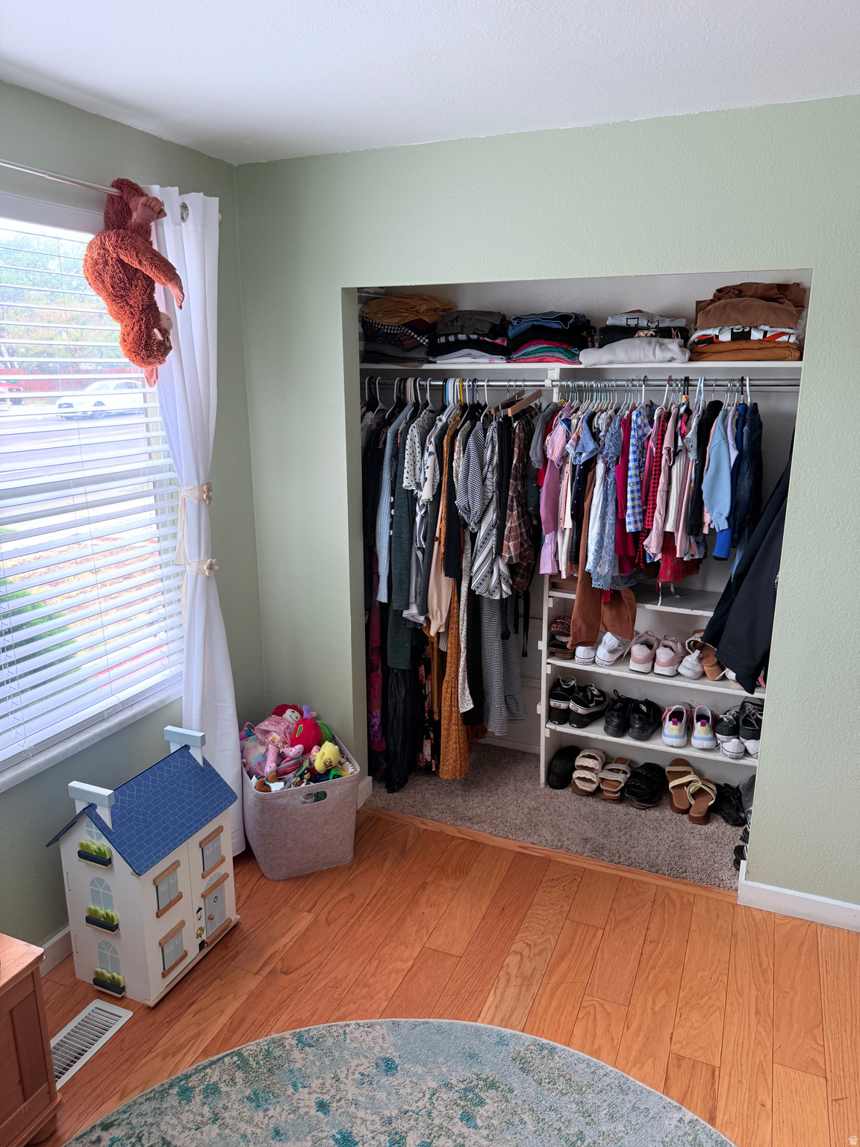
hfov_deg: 56.8
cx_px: 430
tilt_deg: -14.8
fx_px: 795
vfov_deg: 71.6
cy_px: 574
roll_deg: -0.8
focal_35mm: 24
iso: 100
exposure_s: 1/121
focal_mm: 6.76
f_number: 1.78
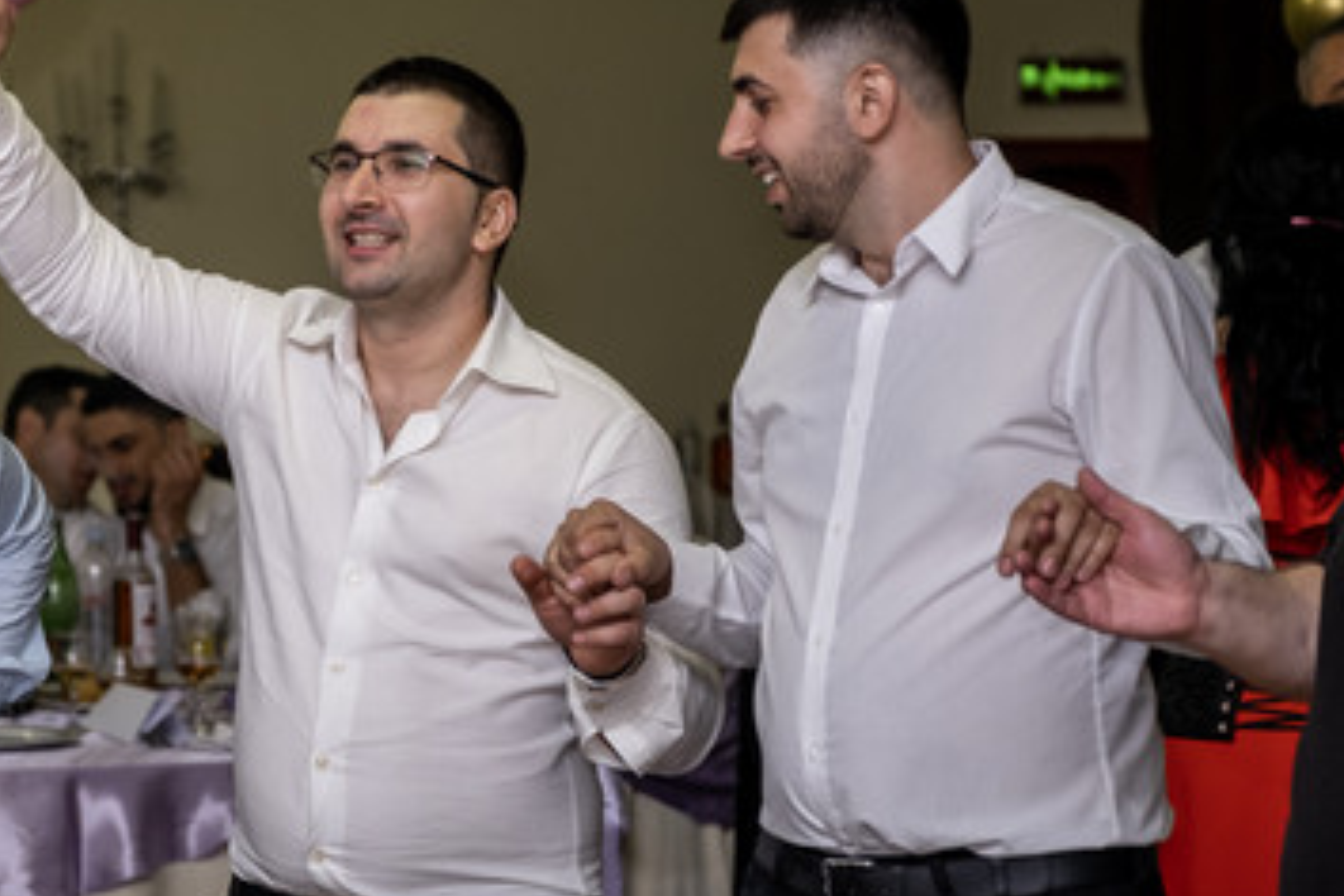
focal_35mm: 150
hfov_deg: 13.6
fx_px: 5600
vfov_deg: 9.1
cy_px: 389
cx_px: 319
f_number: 2.8
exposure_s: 1/160
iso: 1000
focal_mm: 55
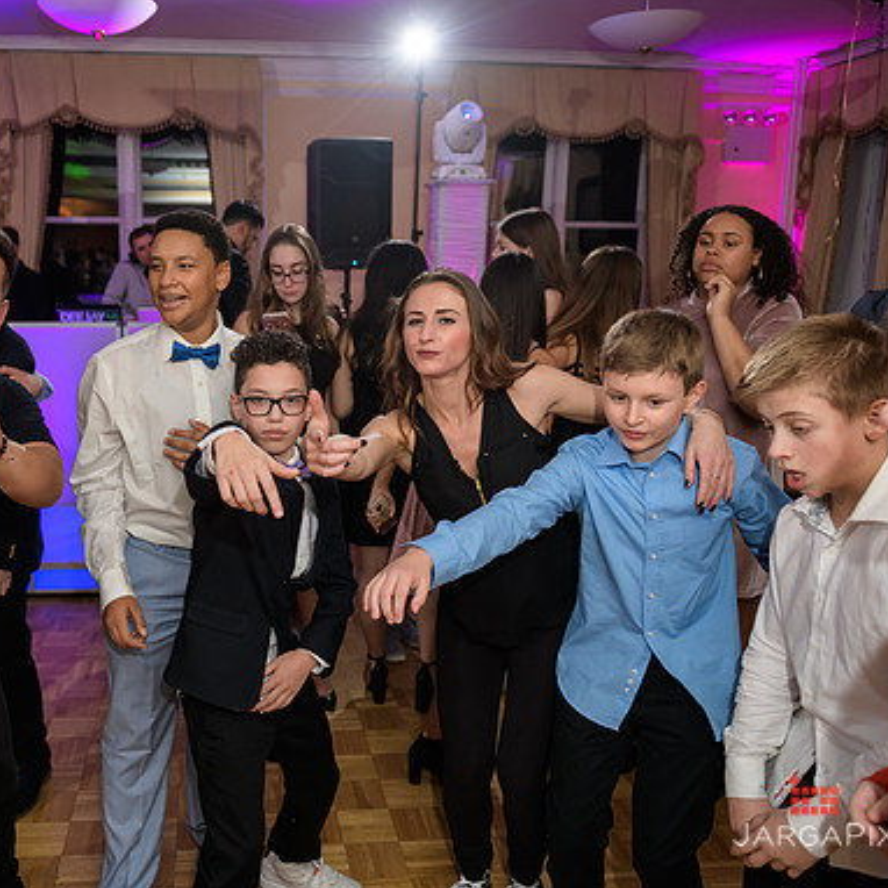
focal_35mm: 31
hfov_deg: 51.4
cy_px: 447
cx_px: 281
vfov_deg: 52.5
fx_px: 900
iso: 800
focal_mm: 24
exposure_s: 1/125
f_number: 3.2
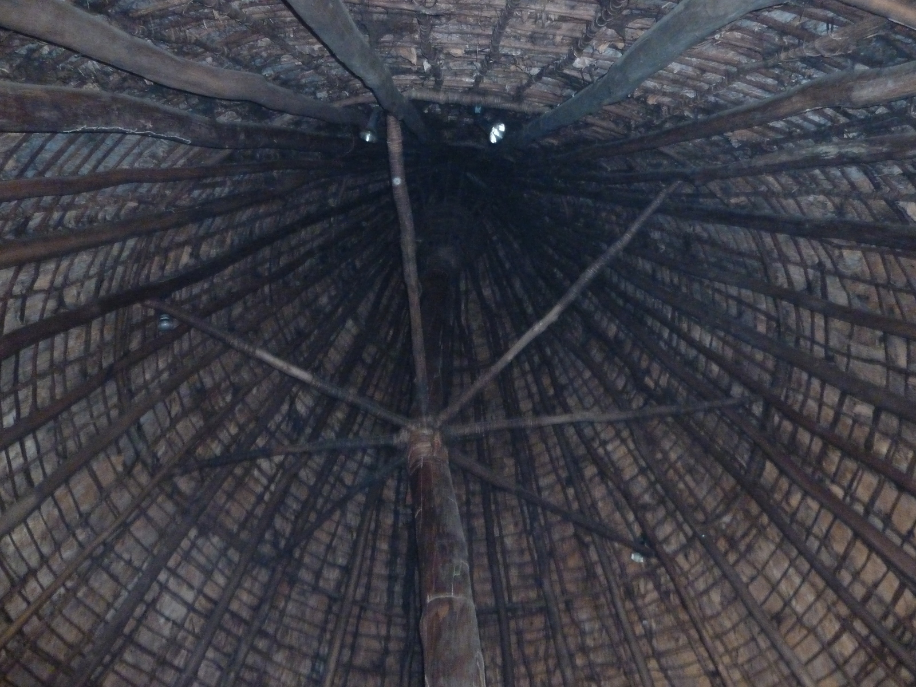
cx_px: 458
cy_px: 344
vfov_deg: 54.9
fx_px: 662
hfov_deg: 69.4
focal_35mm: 25
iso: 800
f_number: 3.3
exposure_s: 1/2
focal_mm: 4.1
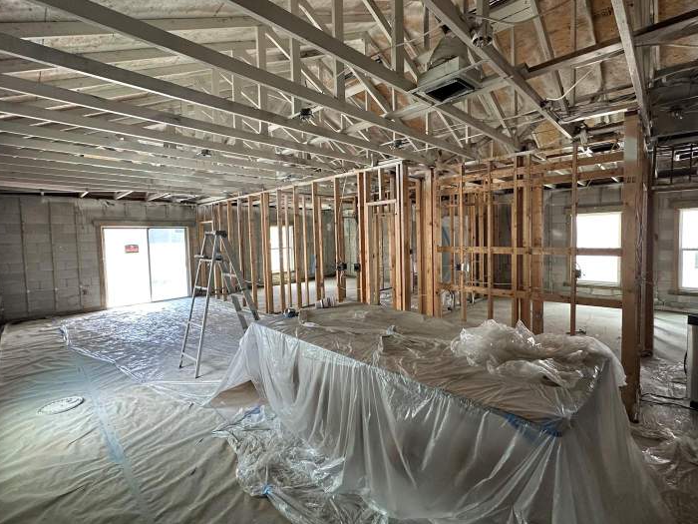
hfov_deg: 94.1
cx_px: 387
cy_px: 251
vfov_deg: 78.1
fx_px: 323
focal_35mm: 16
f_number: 2.2
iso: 250
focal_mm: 2.22
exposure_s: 1/99
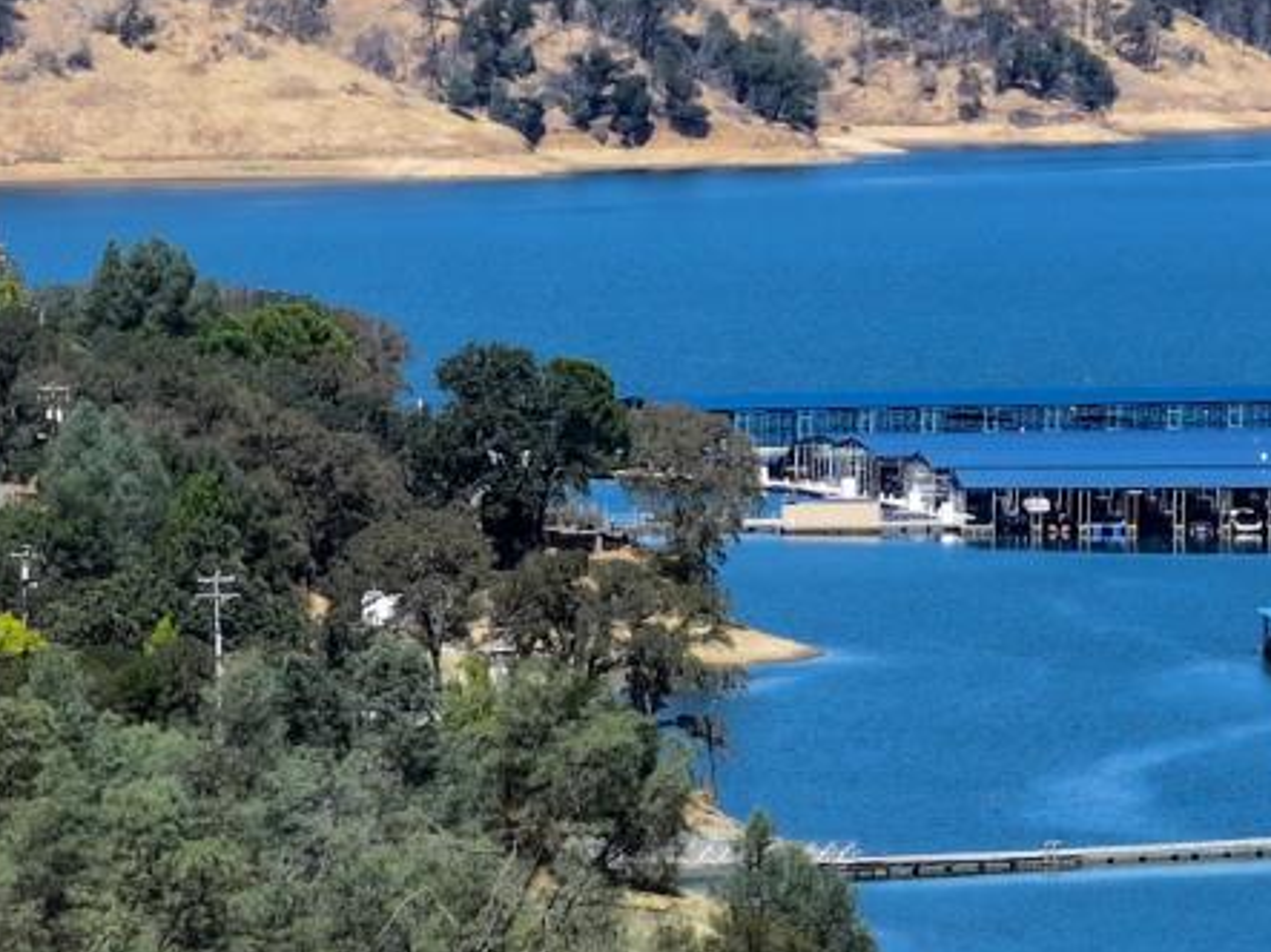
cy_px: 251
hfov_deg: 3.5
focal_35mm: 562
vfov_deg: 2.6
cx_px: 1707
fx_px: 20629
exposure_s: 1/640
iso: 100
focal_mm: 30.71
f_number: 3.4
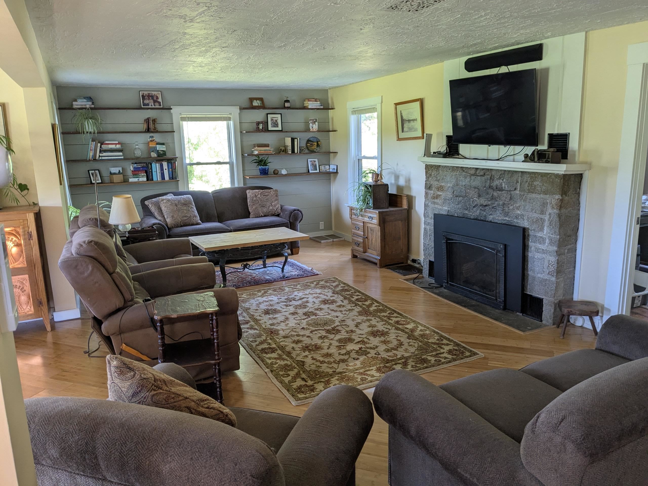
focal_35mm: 27
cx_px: 324
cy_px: 243
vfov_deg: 51.4
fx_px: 505
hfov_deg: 65.3
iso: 56
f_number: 1.73
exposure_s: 1/24
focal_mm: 4.38
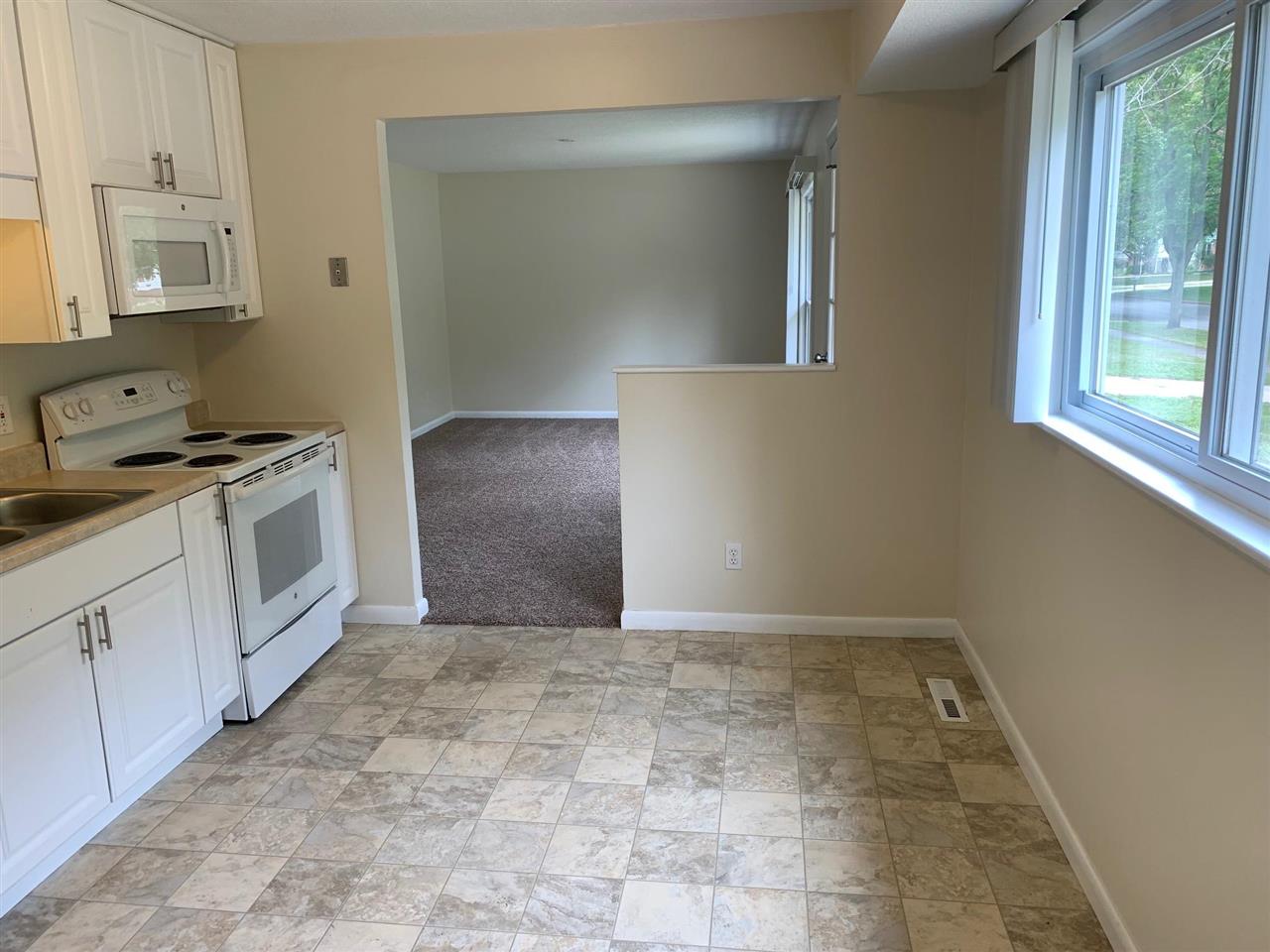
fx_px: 954
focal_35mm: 26
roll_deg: +1.5
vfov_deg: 53.1
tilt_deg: -13.4
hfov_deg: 67.3
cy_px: 476
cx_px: 635
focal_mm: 4.25
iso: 64
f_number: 1.8
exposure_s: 1/120
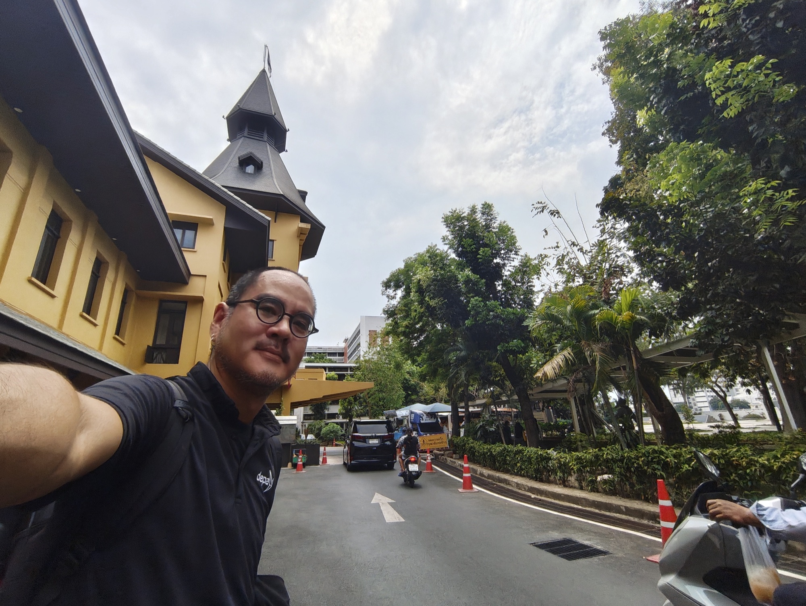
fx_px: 349
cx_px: 403
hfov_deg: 98.1
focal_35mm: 15
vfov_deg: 81.8
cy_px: 303
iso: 50
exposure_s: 1/1774
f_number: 2.2
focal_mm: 1.64
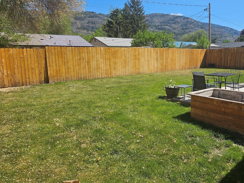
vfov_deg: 48.2
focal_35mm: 29
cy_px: 93
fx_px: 204
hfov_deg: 60.9
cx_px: 152
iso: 10
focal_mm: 6.3
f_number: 1.7
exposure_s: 1/748
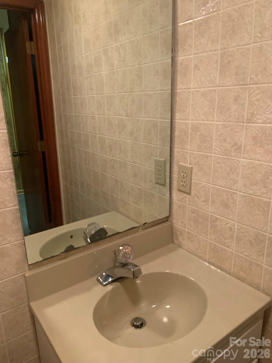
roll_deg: +1.1
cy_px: 182
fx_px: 272
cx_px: 136
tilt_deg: -17.2
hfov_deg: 53.1
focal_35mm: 26
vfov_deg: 67.3
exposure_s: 1/40
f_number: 1.8
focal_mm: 4.25
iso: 400
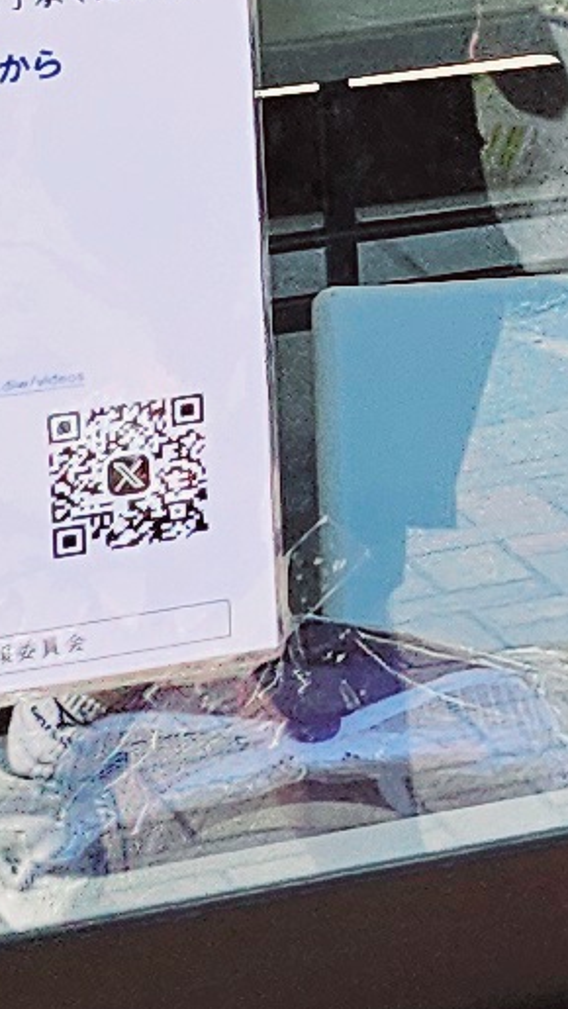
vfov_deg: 10.3
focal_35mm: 203
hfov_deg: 5.3
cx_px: 2243
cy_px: -505
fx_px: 5431
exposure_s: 1/1000
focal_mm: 5
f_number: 1.8
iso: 50
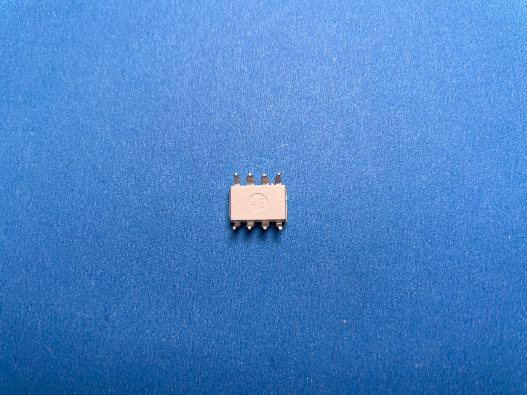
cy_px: 198
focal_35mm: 26
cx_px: 264
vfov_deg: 53.1
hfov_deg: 67.3
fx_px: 396
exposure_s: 1/179
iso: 32
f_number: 1.6
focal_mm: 4.2
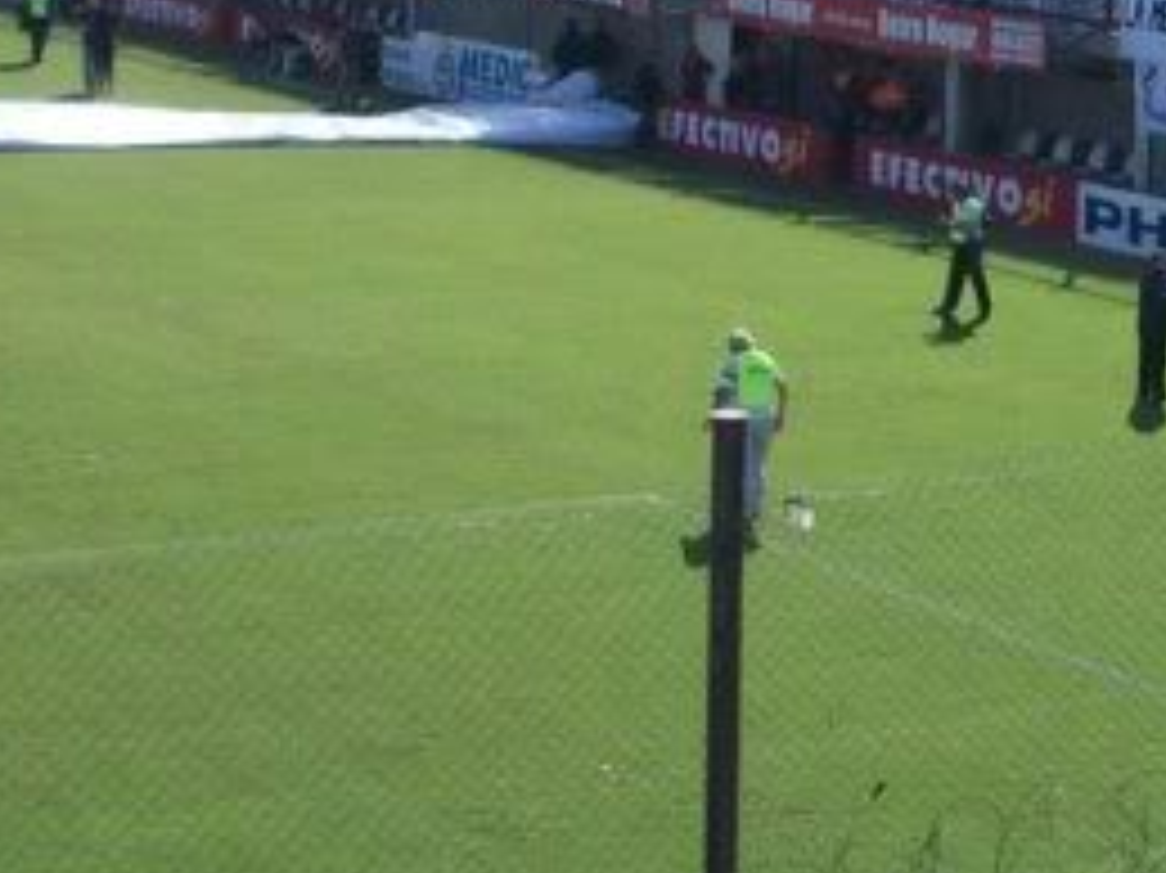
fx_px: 3636
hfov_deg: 17.7
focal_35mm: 108
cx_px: 1247
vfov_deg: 13.6
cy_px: 63
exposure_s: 1/1000
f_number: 3.1
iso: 80
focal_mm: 6.3
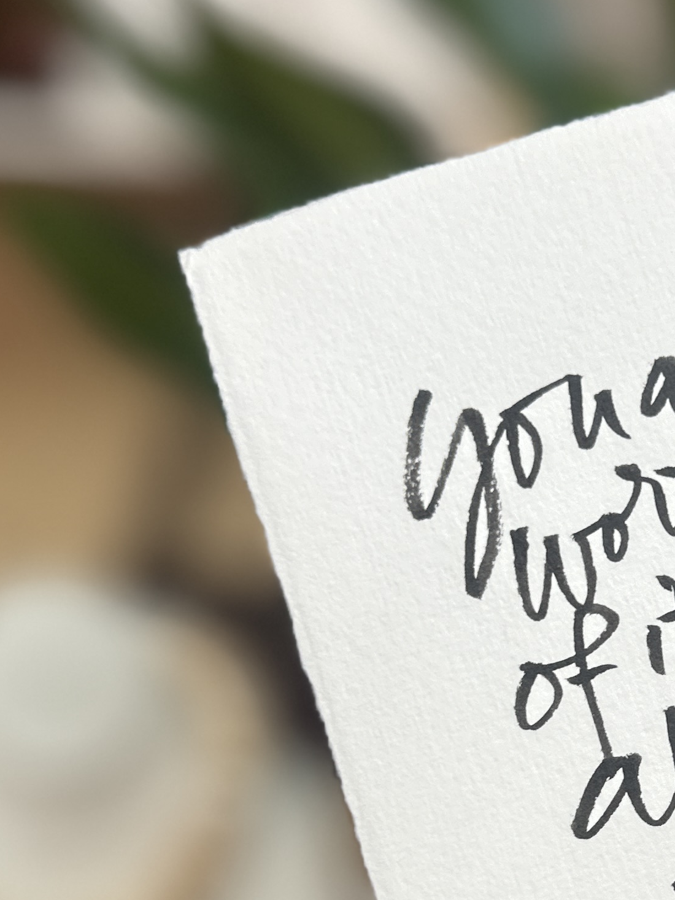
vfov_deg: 28.7
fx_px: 1715
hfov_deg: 21.2
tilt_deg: -8.4
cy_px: 730
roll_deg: +1.2
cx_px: 739
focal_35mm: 66
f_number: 1.78
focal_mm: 6.86
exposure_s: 1/120
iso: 125
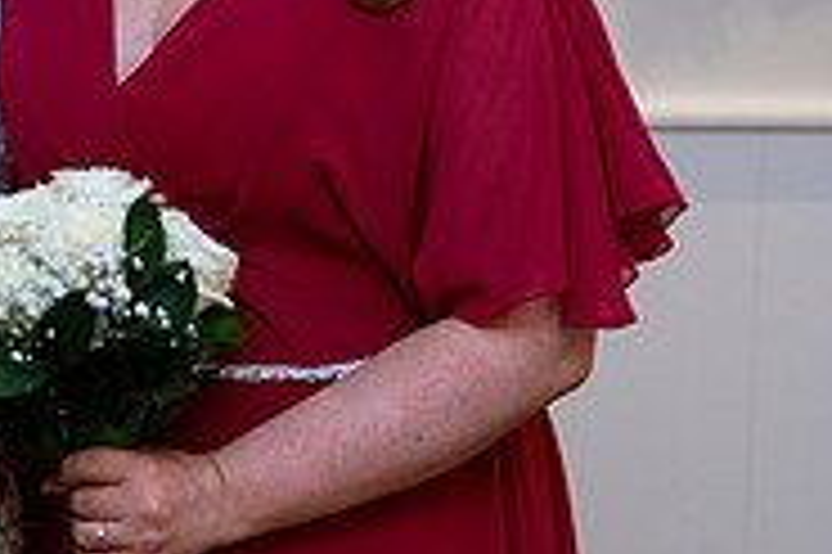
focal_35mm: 132
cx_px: -76
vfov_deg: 10.3
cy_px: 34
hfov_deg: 15.2
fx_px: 3048
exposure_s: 1/160
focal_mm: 42
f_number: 3.5
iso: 1000
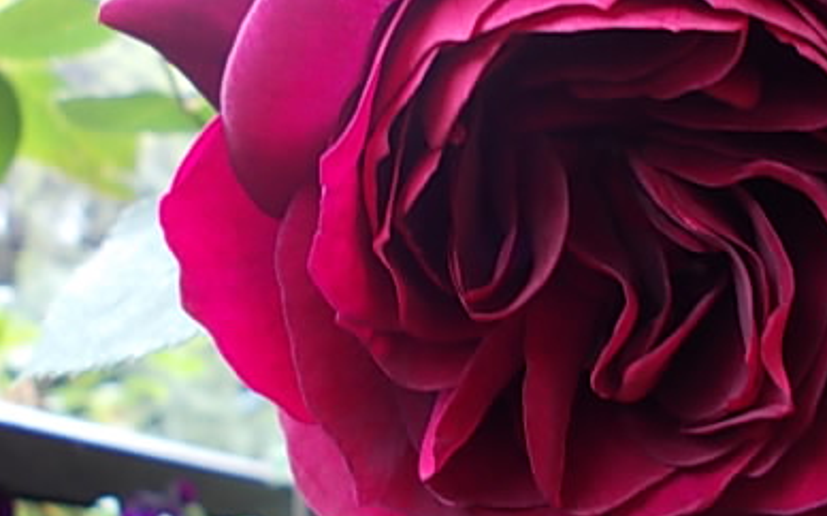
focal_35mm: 49
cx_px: 475
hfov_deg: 41.0
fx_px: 1104
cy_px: 217
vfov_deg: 26.3
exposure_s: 1/25
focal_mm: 4
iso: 80
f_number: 2.7
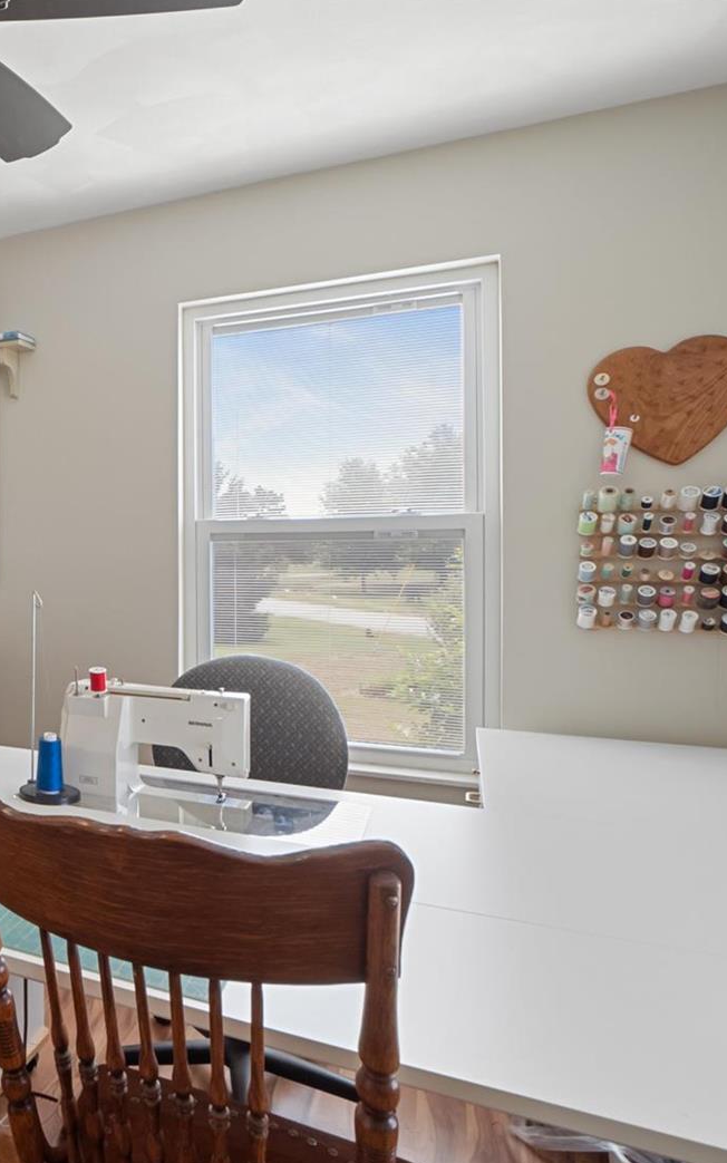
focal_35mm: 25
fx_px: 792
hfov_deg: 38.4
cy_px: 587
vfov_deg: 72.5
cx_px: -117
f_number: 10
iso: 400
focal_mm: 8
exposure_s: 1/6
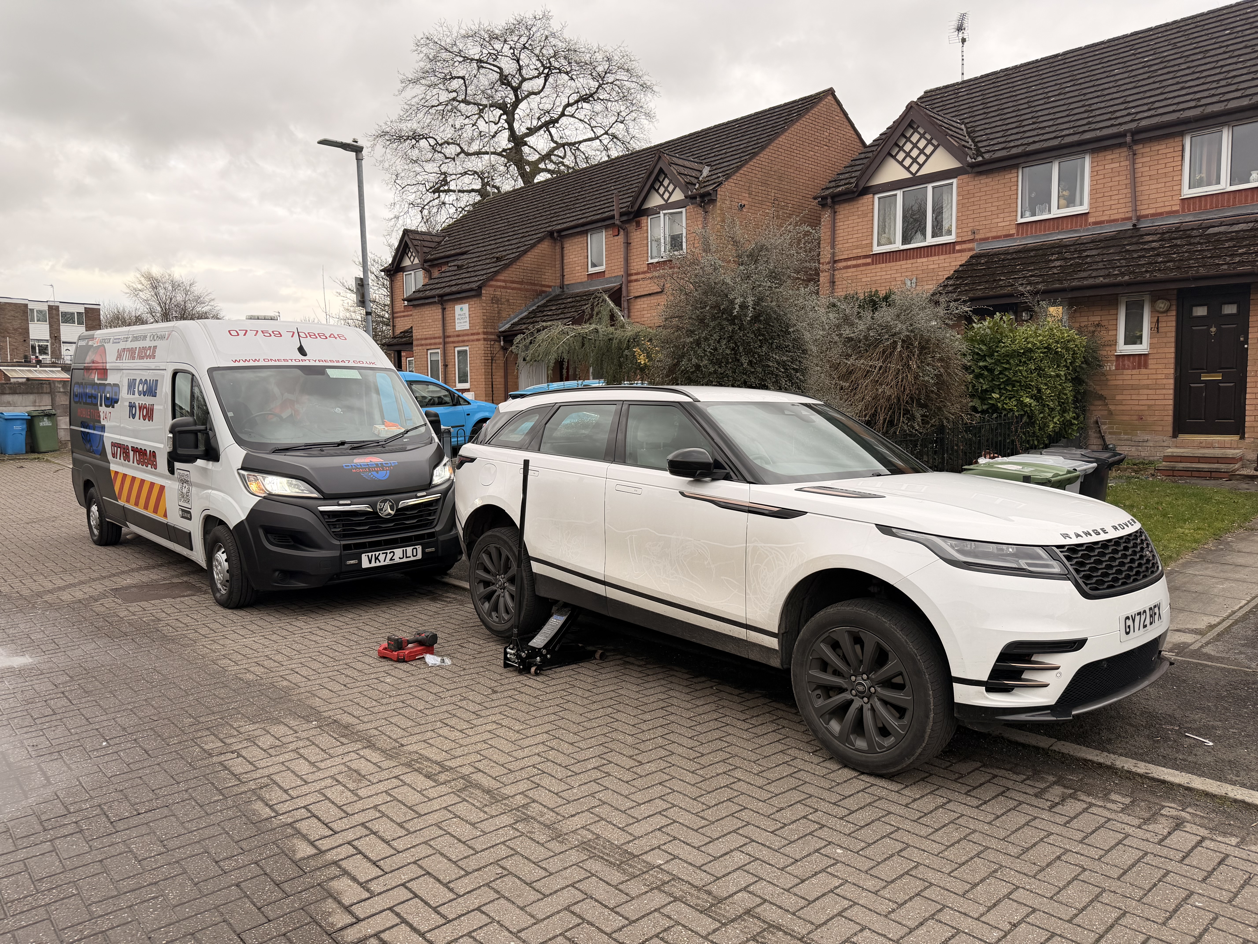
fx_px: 872
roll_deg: +0.9
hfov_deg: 71.6
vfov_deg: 56.8
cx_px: 629
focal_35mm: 24
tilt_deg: -4.8
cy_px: 472
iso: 80
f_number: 1.78
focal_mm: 6.76
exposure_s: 1/170
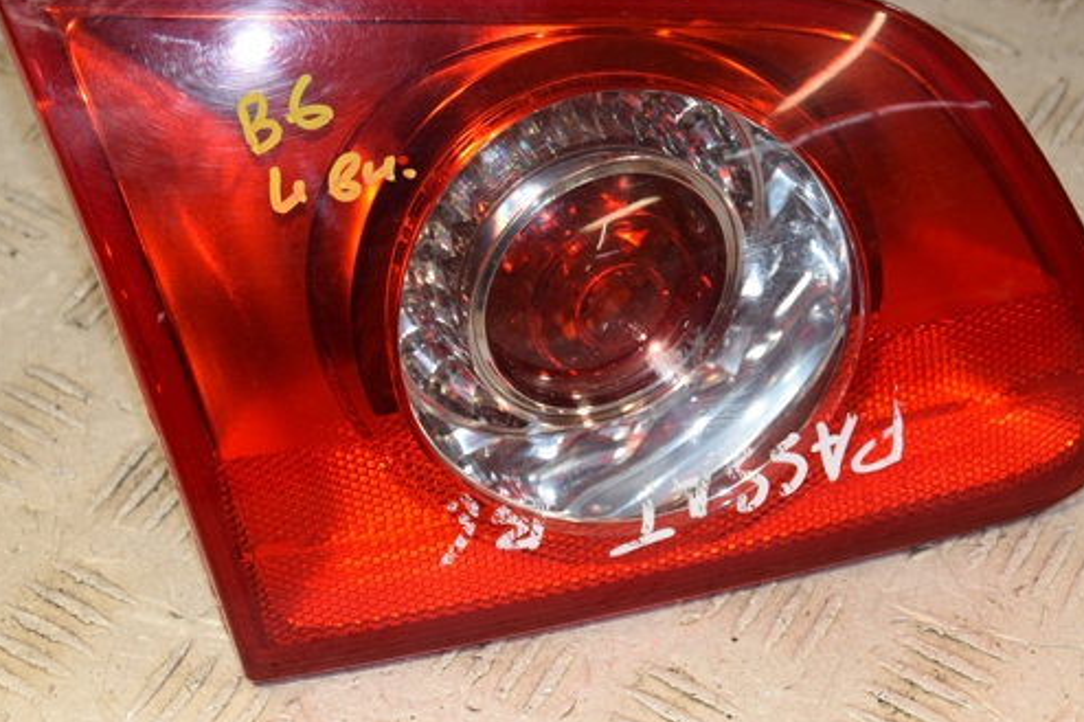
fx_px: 3040
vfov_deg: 13.5
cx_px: 549
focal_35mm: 101
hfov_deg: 20.2
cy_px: 263
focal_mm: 52
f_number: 6.3
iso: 800
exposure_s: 1/200
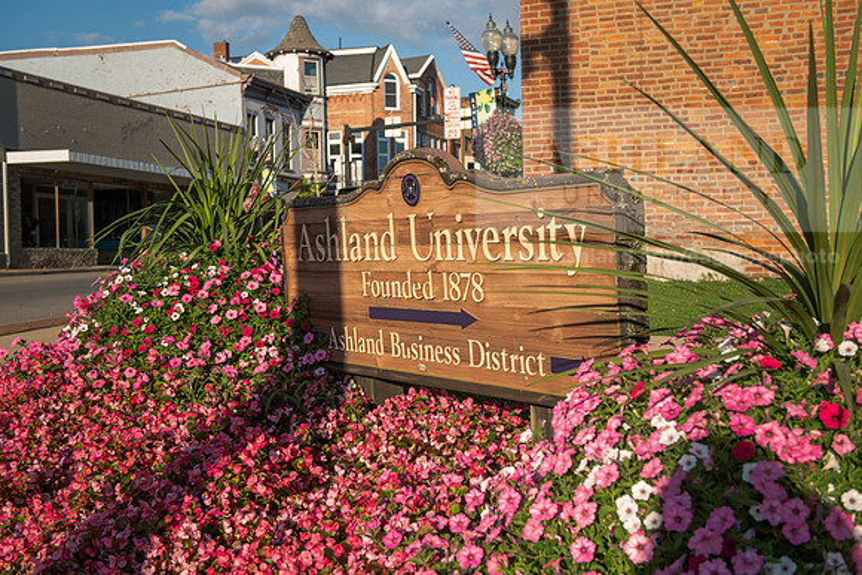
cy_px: 288
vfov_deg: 28.1
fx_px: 1150
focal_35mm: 48
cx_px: 431
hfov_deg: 41.1
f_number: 5.6
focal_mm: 48
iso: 31
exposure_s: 1/125
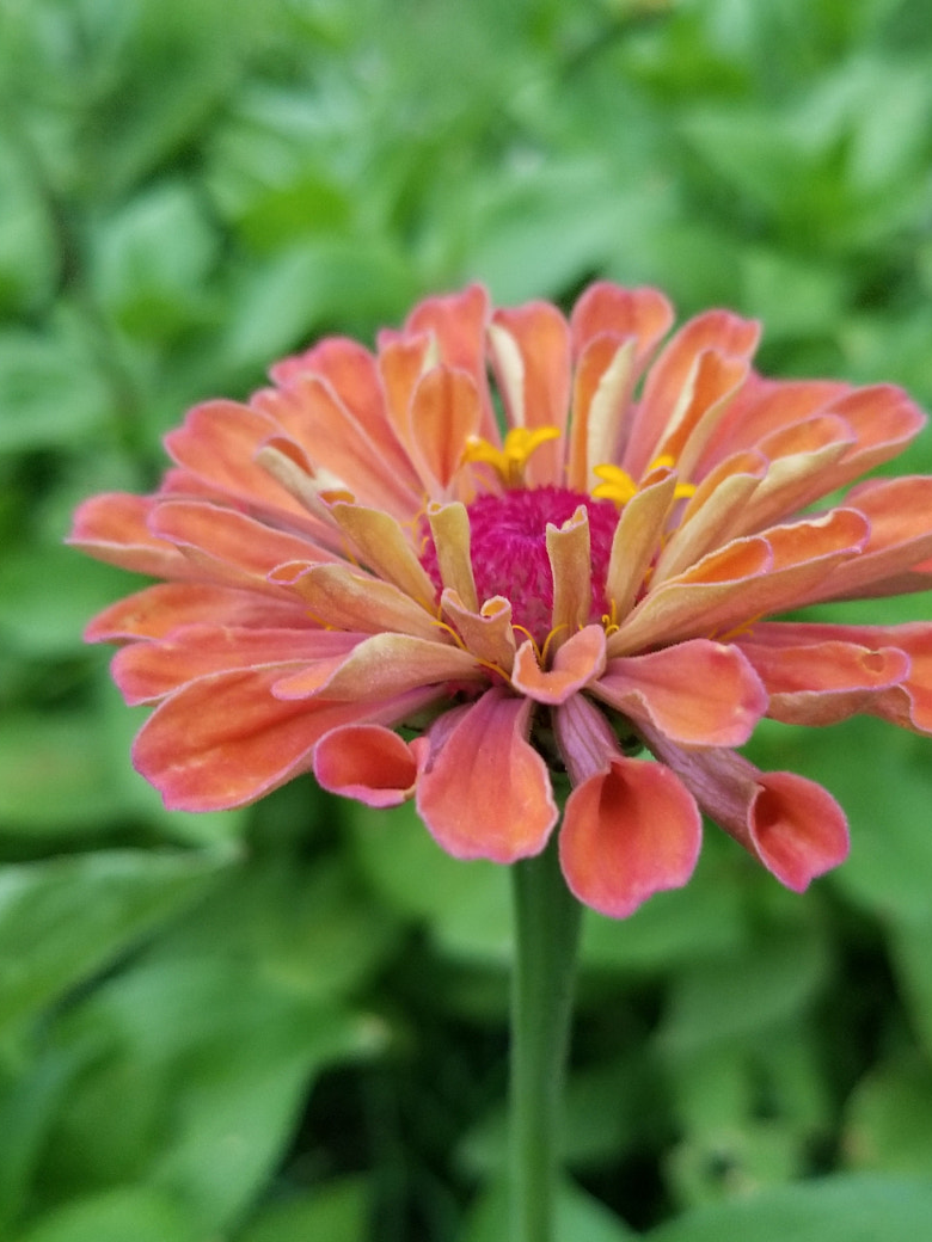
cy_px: 631
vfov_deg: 46.8
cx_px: 479
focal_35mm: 40
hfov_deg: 36.0
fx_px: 1436
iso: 200
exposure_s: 1/120
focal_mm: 4.25
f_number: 1.7
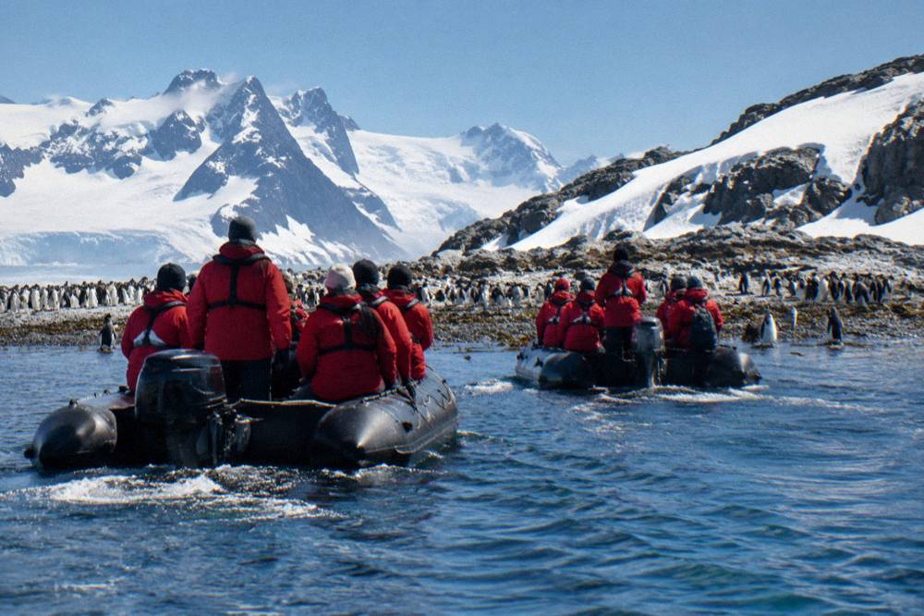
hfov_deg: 54.5
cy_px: 308
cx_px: 462
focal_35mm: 35
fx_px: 898
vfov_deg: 37.8
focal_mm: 35
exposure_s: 1/1250
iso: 500
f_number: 4.5
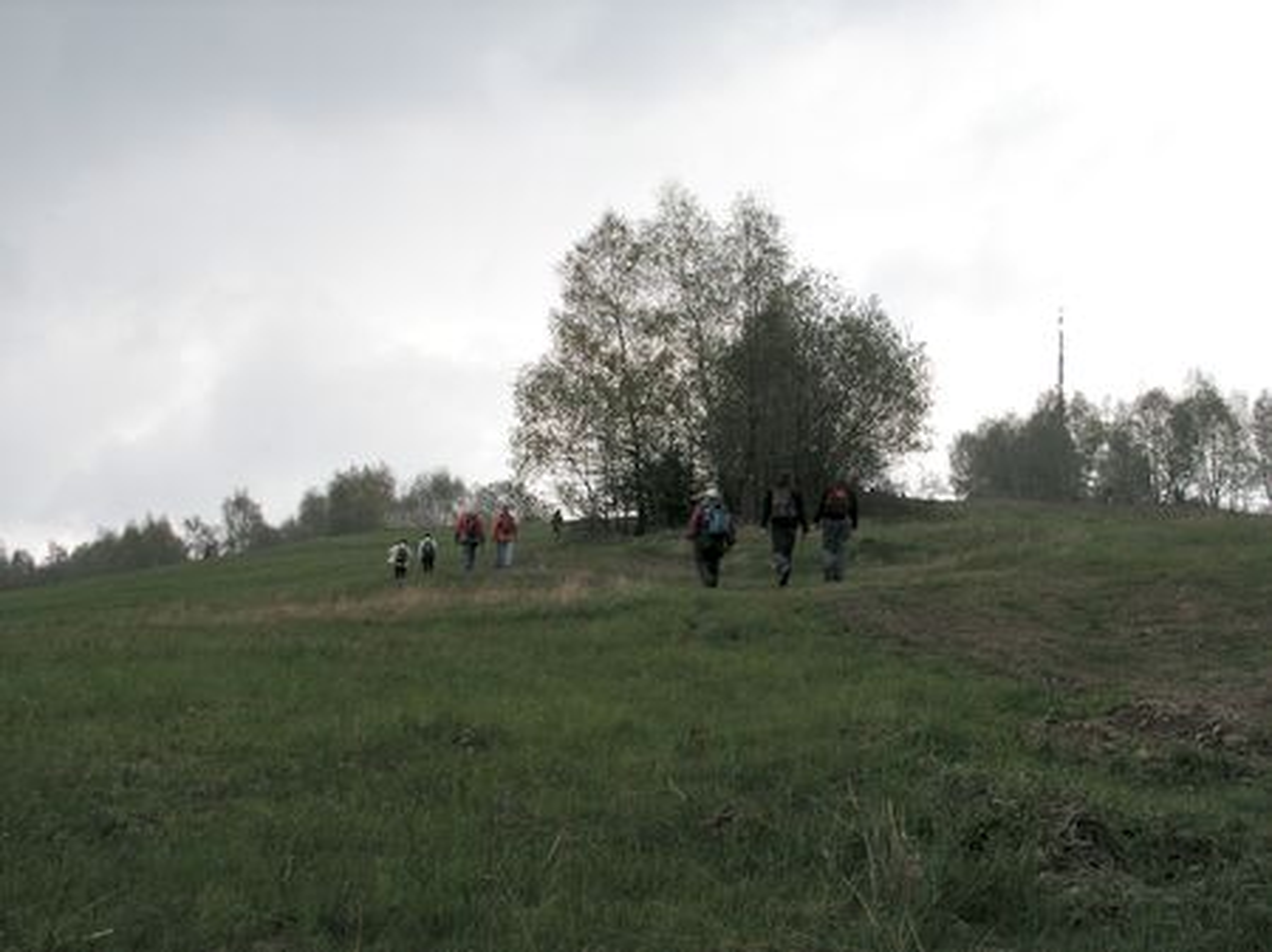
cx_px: 636
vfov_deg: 24.8
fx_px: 2167
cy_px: 476
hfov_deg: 32.7
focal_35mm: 59
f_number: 3.3
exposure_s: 1/500
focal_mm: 9.9
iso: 50
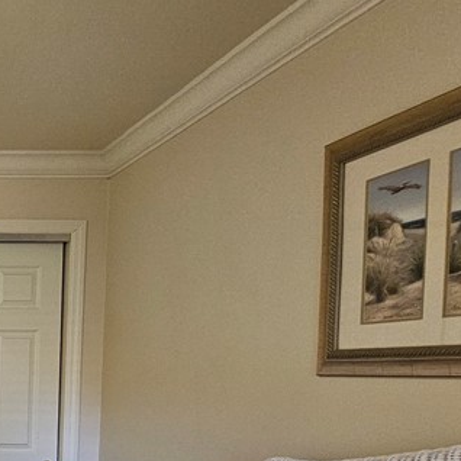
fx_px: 557
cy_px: 406
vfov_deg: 41.7
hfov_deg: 29.9
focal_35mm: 37
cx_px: -204
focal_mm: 2.2
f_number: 2.2
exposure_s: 1/40
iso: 400
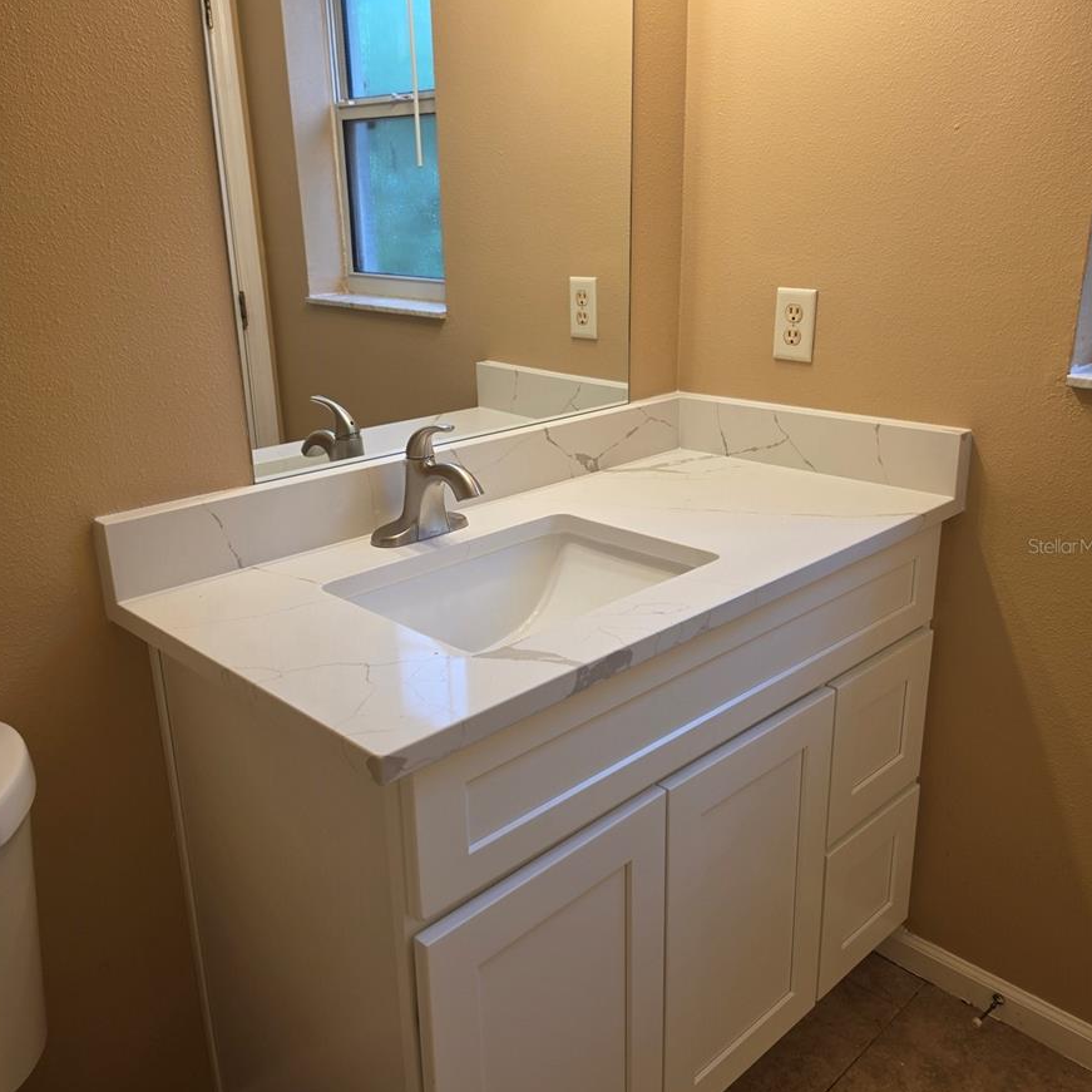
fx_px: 999
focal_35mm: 28
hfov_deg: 57.3
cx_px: 553
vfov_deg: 57.3
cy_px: 545
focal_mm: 6.5
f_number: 1.4
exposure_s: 1/120
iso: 64
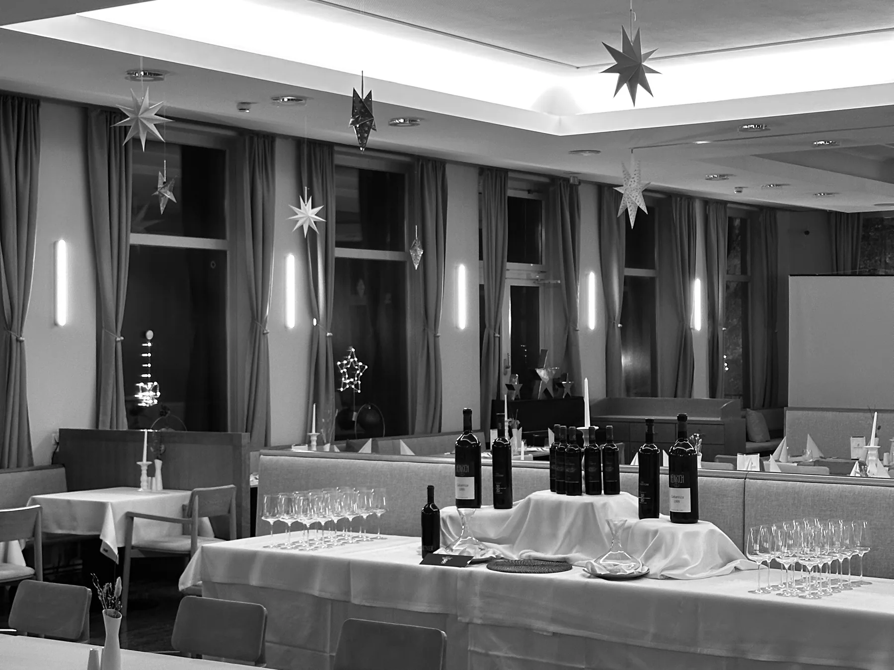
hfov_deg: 39.7
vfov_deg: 30.3
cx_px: 447
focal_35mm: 48
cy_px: 335
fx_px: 1240
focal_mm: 6.86
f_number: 1.78
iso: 320
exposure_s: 1/33
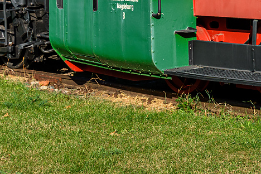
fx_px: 725
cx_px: 332
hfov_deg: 19.0
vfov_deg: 13.6
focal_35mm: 100
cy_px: 18
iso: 200
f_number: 8
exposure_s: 1/800
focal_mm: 26
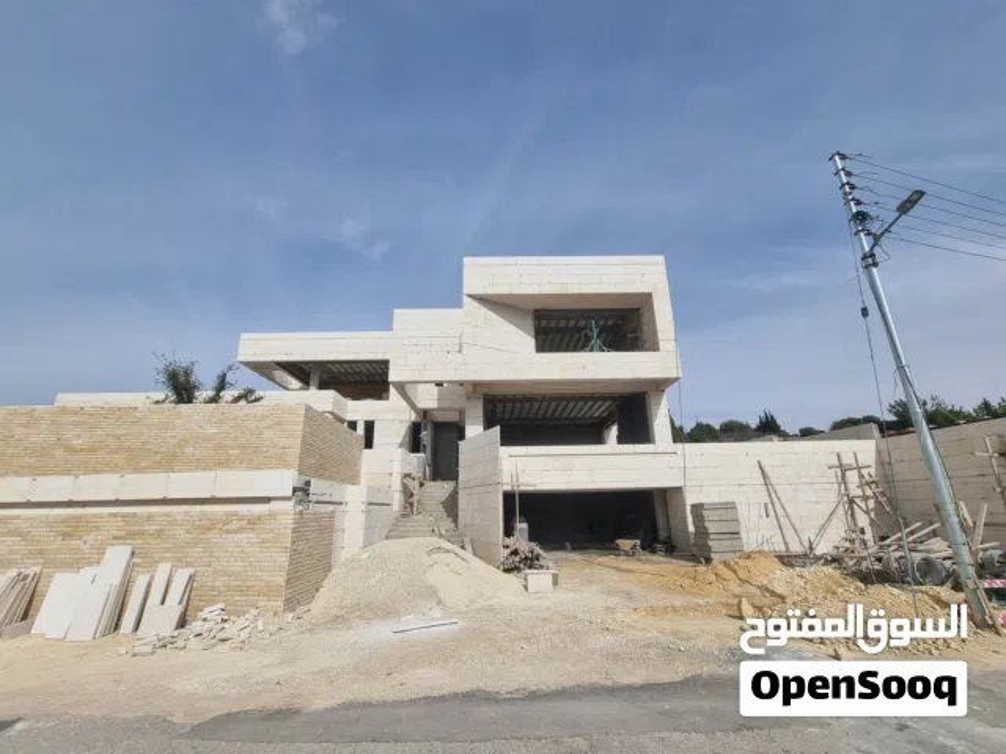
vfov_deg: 89.9
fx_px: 378
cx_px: 503
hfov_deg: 106.2
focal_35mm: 13
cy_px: 377
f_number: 2.2
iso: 50
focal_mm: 2.2
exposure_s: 1/3936
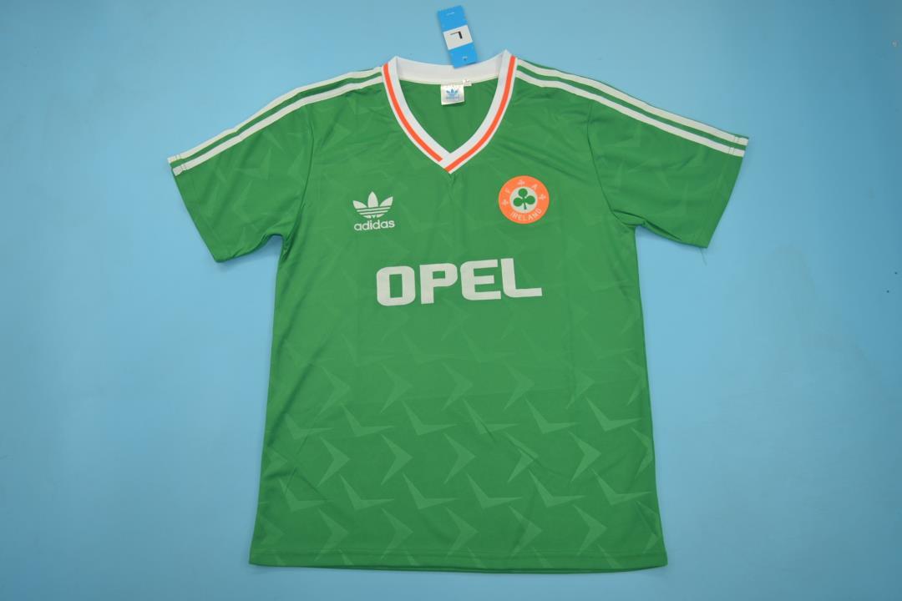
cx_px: 451
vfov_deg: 43.6
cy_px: 300
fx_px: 752
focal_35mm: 30
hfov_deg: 61.9
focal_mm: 20
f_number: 3.8
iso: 200
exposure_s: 1/125
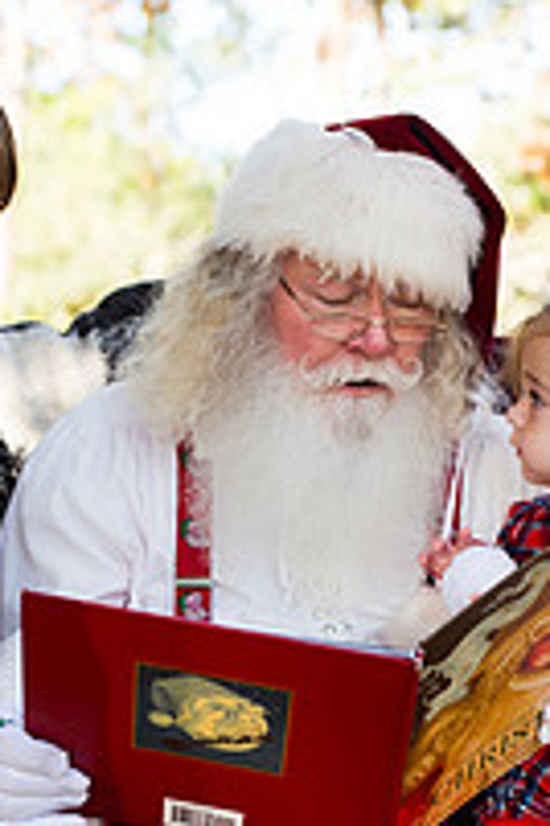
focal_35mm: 112
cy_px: 588
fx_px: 2566
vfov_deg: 18.2
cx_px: 205
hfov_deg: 12.2
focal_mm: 50
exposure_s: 1/160
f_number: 4
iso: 125
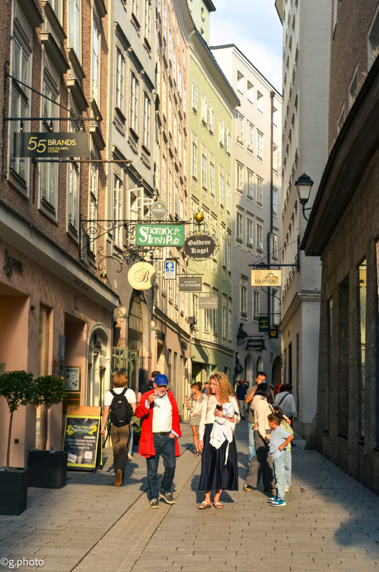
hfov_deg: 20.1
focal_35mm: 68
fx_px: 1071
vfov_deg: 29.9
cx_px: 190
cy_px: 286
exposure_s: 1/125
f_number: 7.1
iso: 125
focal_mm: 45
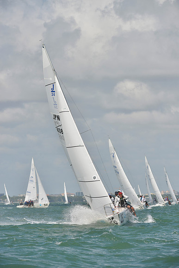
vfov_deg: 10.3
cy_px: 134
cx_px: 90
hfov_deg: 6.9
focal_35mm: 200
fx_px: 1491
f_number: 9
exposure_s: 1/1250
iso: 280
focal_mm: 200
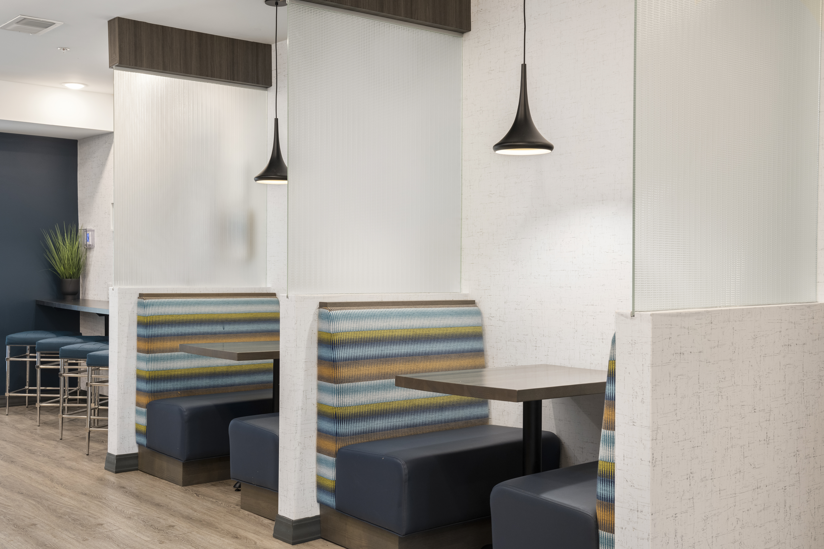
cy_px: 274
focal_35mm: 40
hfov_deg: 48.5
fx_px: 915
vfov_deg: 33.4
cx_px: 412
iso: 800
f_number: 8
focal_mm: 40
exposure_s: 1/2.5
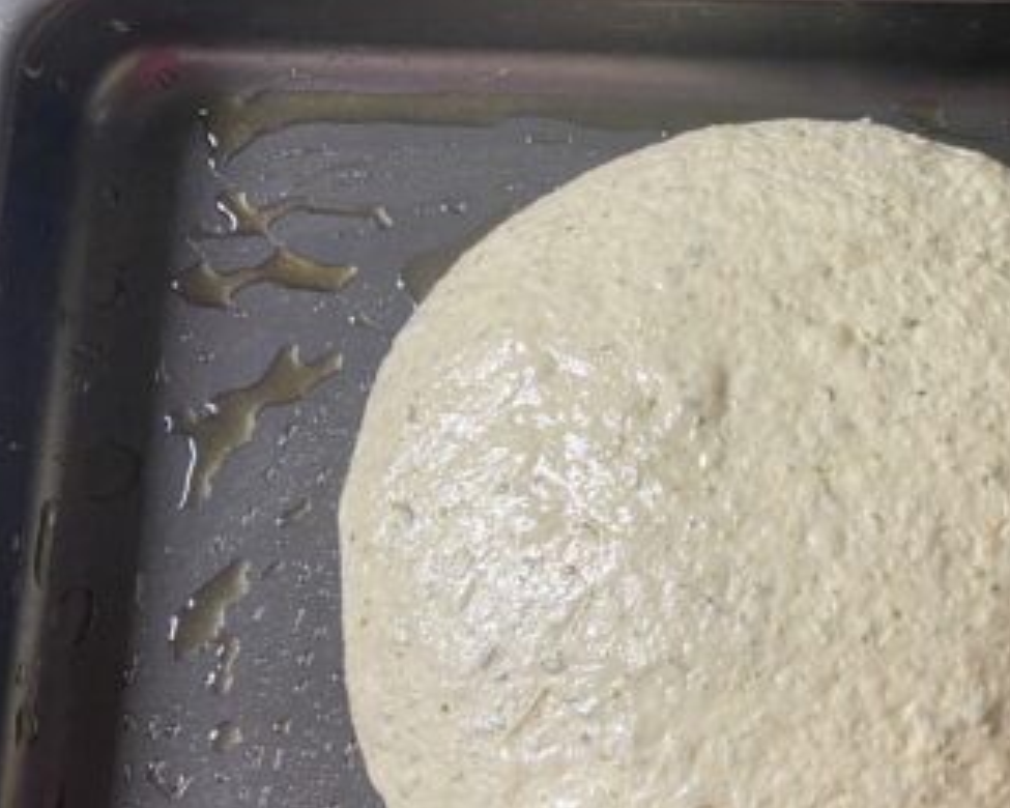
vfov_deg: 28.9
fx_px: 1554
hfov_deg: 34.7
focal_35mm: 52
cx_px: 828
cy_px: 547
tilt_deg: -80.6
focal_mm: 4.25
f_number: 1.8
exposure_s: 1/81
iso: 125
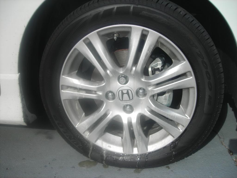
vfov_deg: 37.7
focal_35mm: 38
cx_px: 118
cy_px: 89
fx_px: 260
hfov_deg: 49.0
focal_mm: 6.3
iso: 50
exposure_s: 1/175
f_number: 6.4
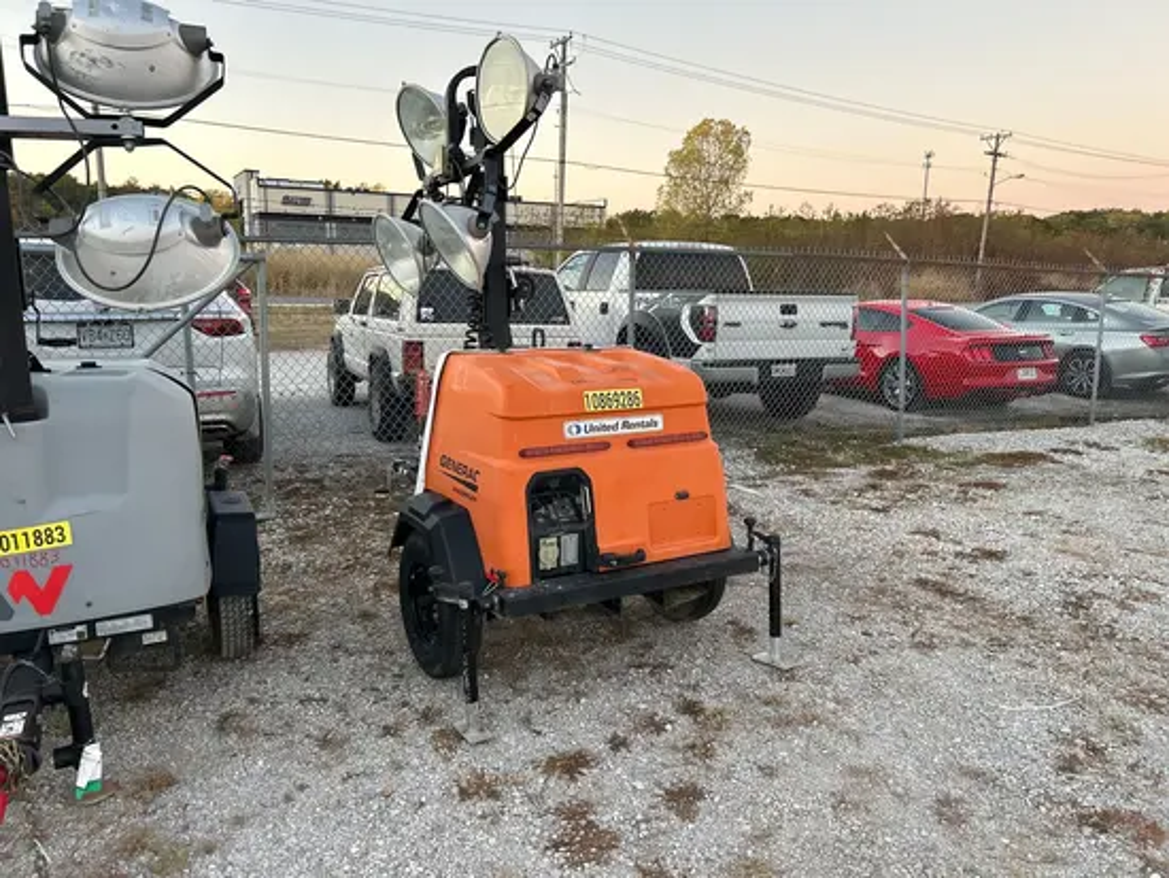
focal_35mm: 26
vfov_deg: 53.1
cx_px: 584
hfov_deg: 67.3
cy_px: 439
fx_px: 878
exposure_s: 1/121
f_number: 1.5
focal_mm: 5.7
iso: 125
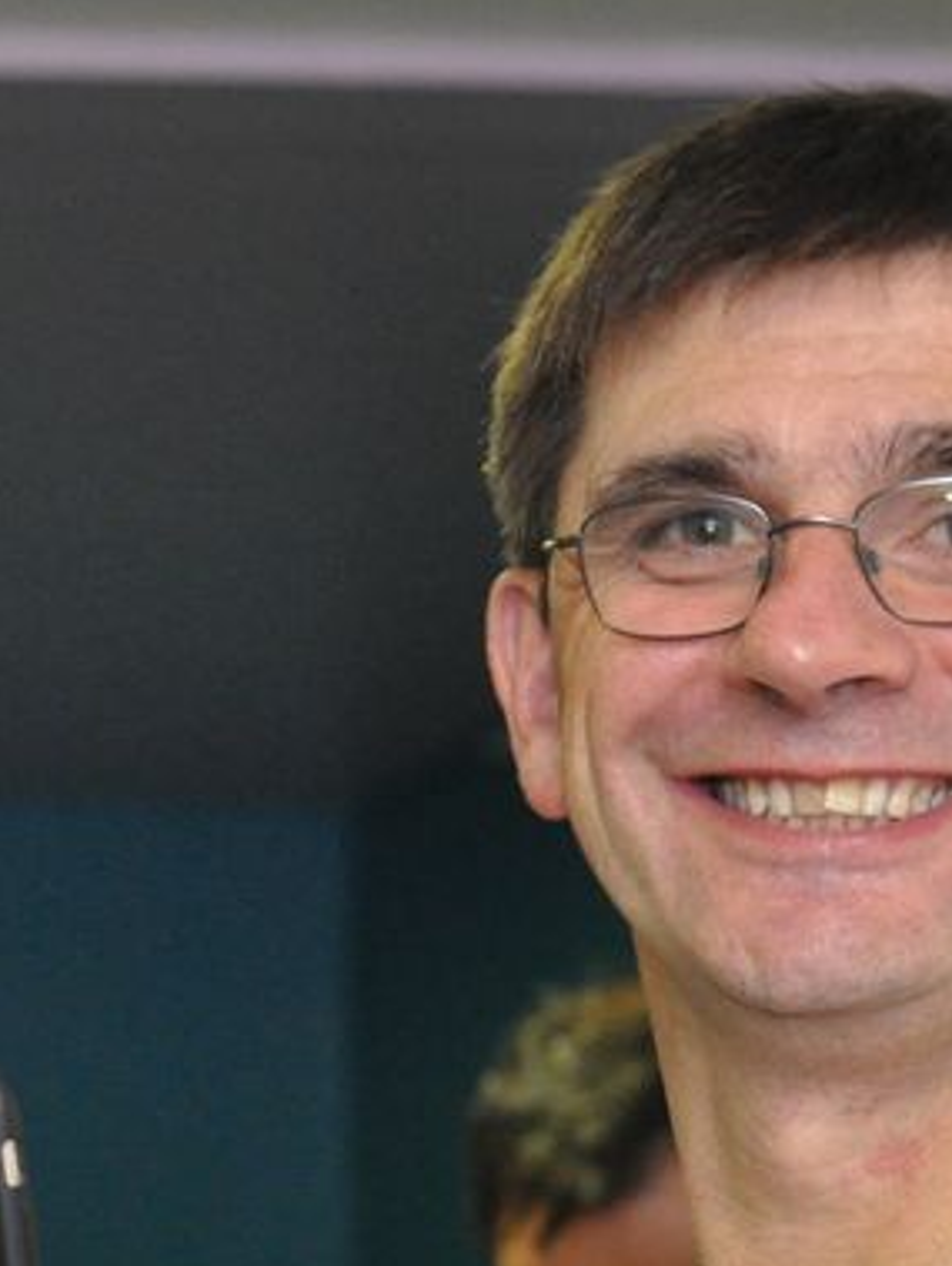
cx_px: -164
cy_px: 1146
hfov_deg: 6.1
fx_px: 8896
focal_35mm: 243
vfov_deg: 8.1
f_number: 4
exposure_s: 1/60
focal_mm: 50
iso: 1600
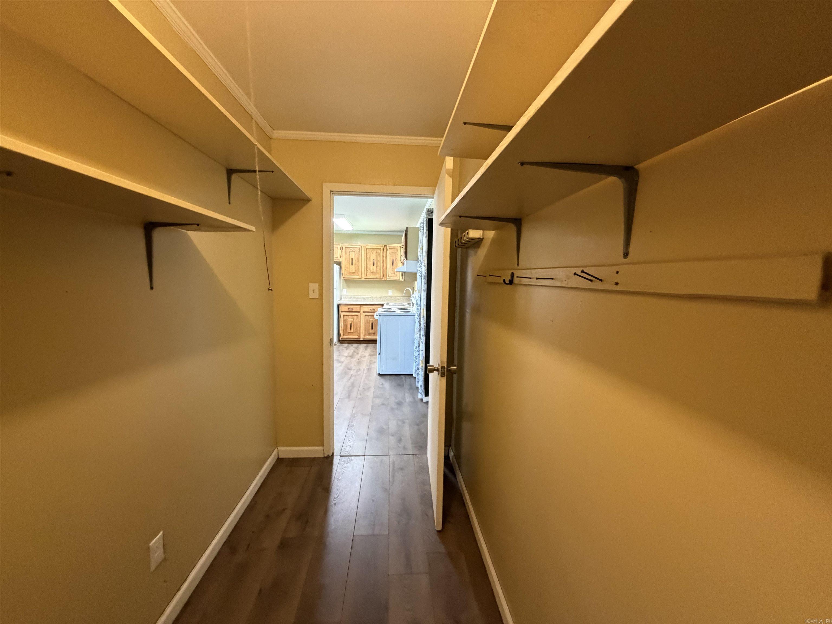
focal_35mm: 14
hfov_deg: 102.1
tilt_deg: -4.2
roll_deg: -1.9
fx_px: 336
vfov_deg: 85.7
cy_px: 312
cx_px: 416
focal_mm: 2.22
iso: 640
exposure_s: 1/60
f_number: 2.2
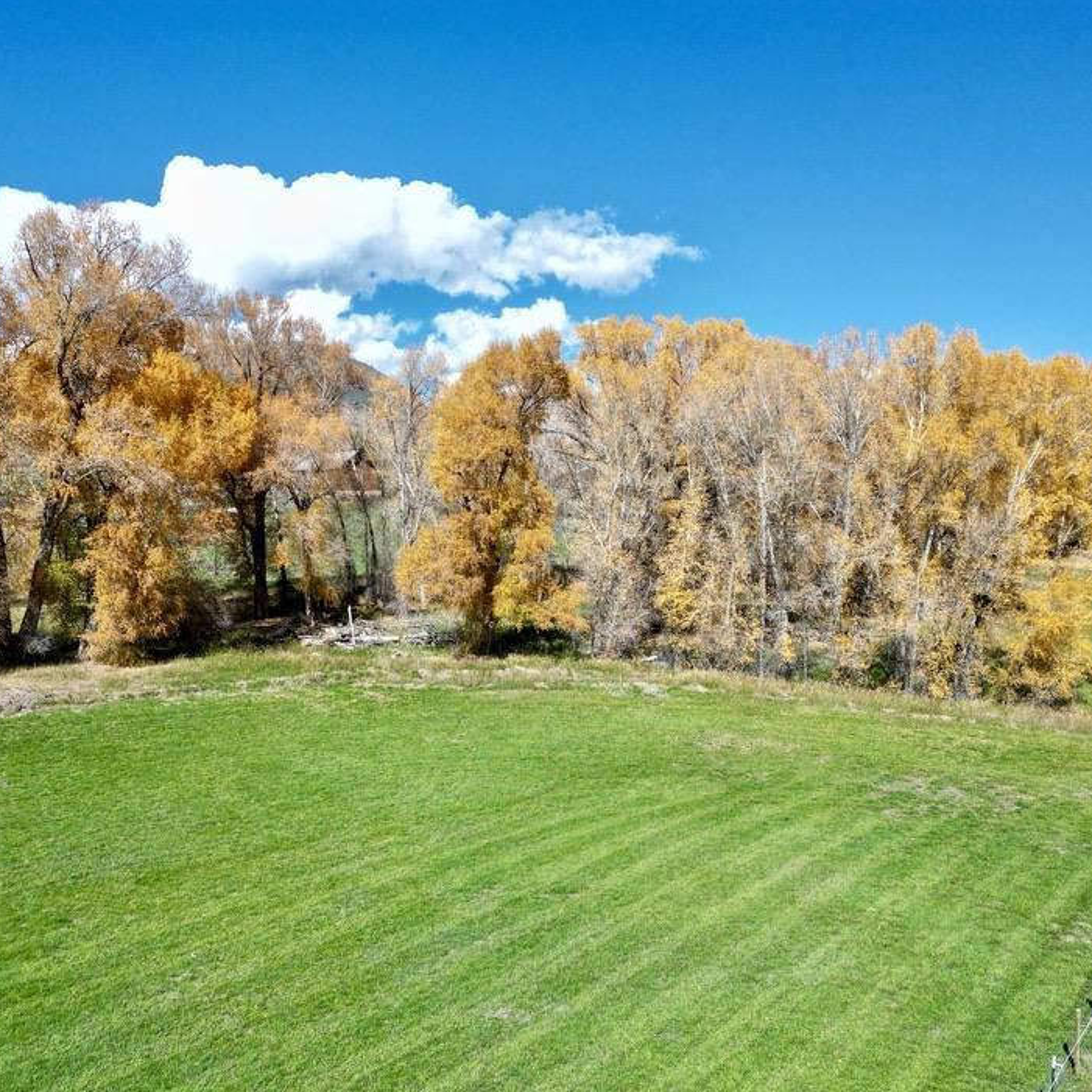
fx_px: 1106
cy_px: 594
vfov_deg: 52.5
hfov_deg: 52.5
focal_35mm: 31
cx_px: 517
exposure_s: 1/3000
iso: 120
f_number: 1.7
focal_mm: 6.72
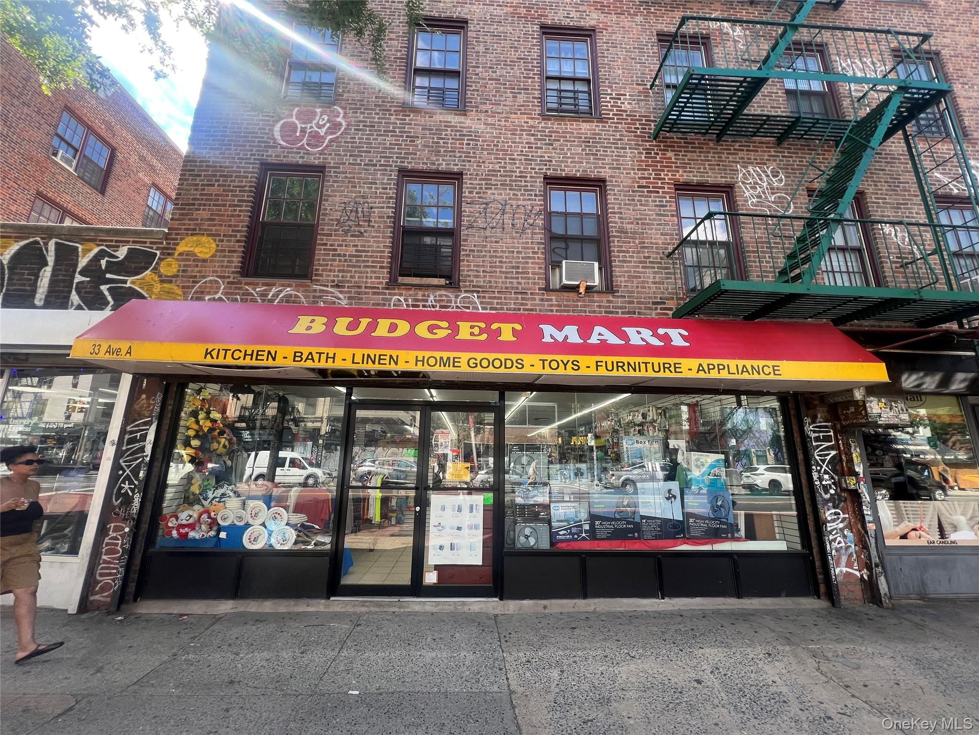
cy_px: 368
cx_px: 490
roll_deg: -1.3
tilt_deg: +12.5
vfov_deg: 89.9
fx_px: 368
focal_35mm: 13
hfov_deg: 106.2
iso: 32
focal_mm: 1.57
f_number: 1.8
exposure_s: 1/204
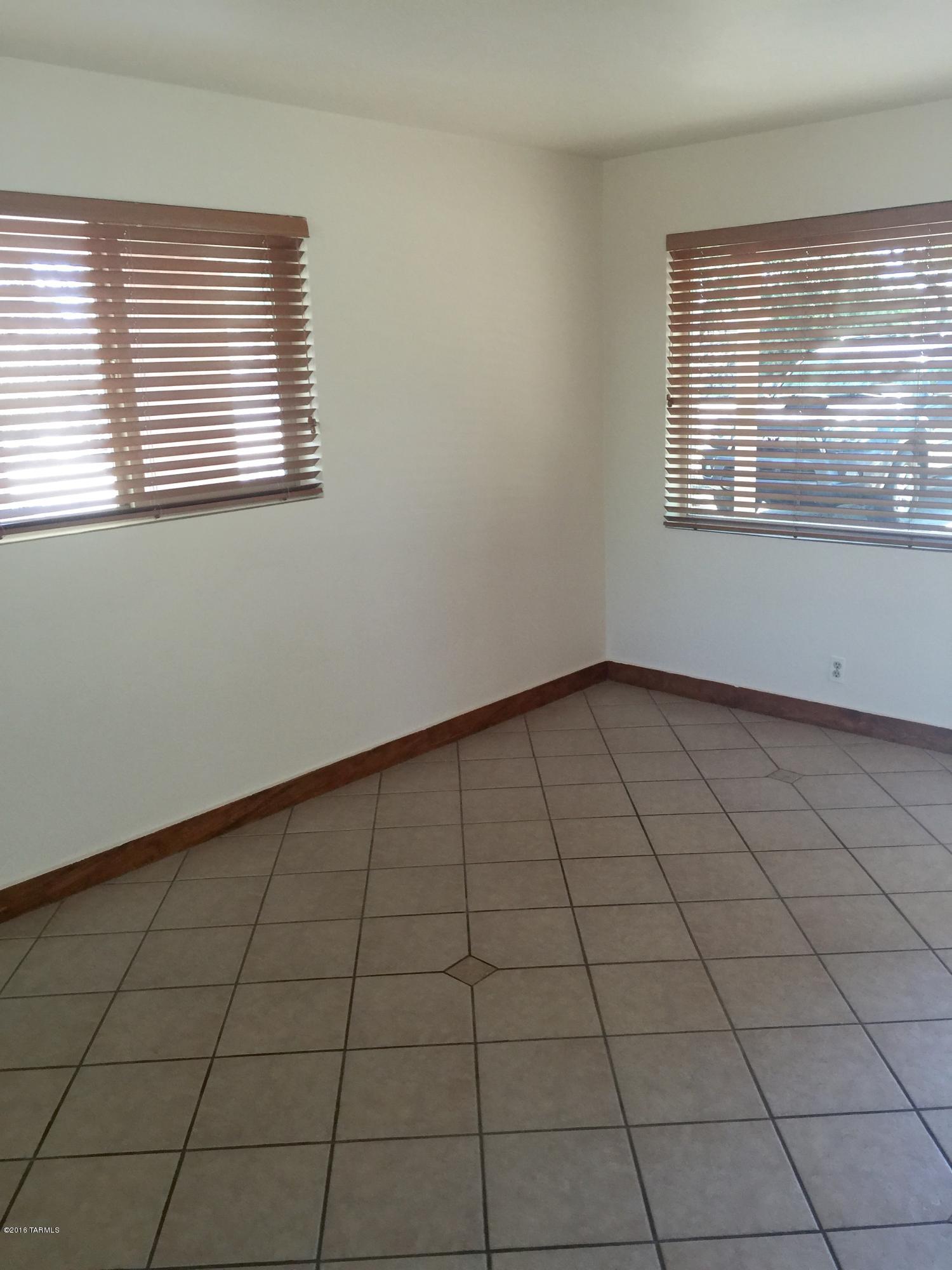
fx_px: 1063
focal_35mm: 29
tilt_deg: -9.1
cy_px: 635
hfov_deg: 48.2
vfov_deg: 61.7
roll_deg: -0.7
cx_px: 476
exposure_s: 1/15
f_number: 2.2
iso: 32
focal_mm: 4.15
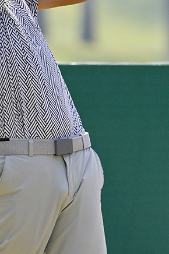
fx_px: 9344
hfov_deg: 1.0
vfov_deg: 1.6
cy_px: 161
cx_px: -36
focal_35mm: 1325
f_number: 6.3
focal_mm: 400
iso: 1400
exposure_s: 1/3200
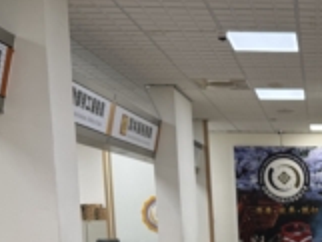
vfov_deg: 20.8
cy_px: 270
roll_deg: +1.2
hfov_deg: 25.5
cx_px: 400
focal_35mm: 67
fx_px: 624
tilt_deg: -5.1
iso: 80
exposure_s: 1/120
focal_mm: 6.76
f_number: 1.78
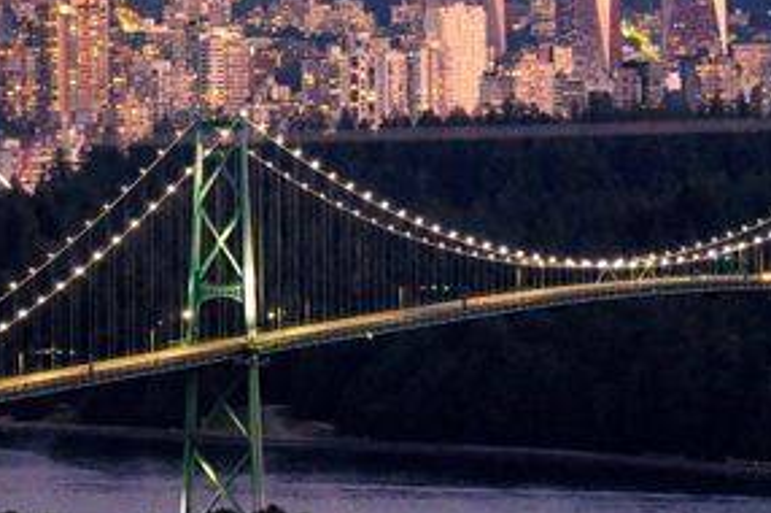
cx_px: 555
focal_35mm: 604
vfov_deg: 2.3
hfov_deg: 3.4
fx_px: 12921
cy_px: 258
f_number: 6.7
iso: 12800
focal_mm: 230
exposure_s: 1/18
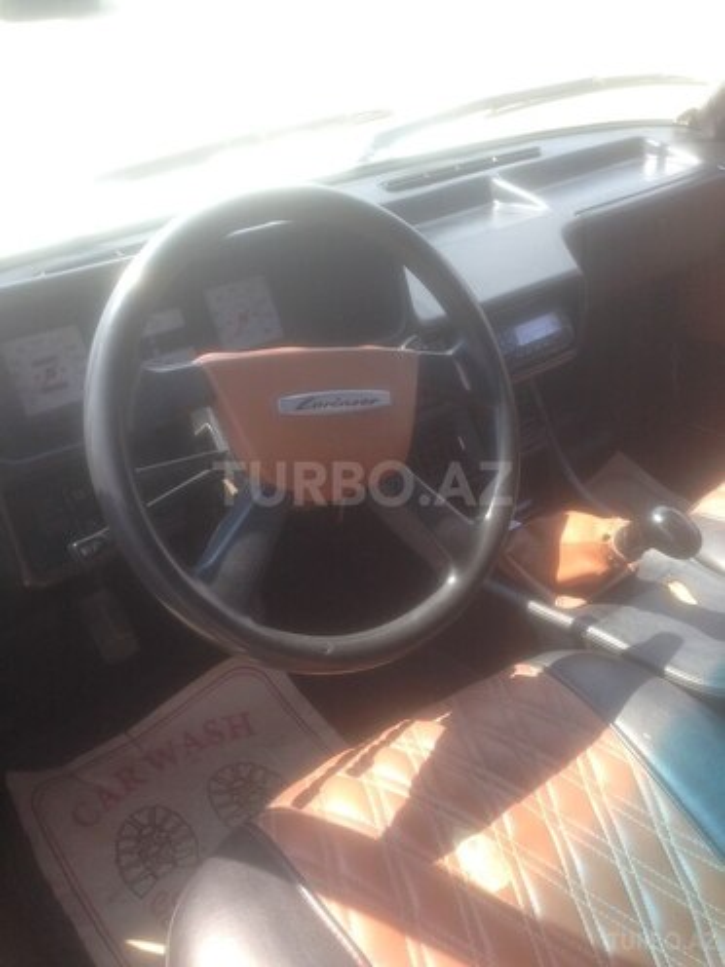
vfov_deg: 55.4
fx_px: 922
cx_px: 362
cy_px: 484
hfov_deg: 42.9
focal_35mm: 33
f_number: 2.4
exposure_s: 1/169
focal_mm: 4.12
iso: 50
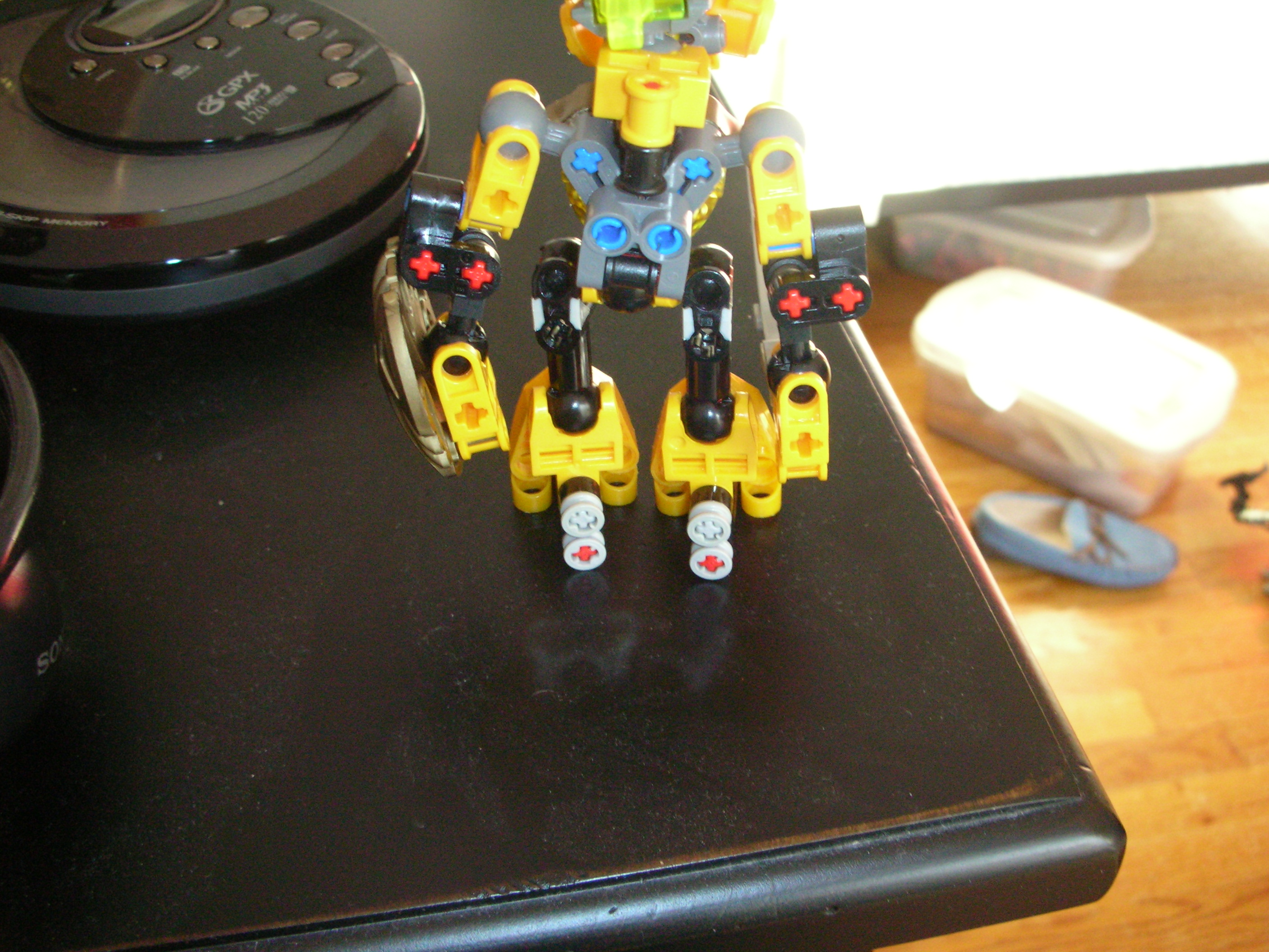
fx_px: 1283
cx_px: 634
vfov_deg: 40.7
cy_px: 476
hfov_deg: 52.6
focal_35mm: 35
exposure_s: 1/14.7
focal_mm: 5.8
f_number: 3
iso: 200
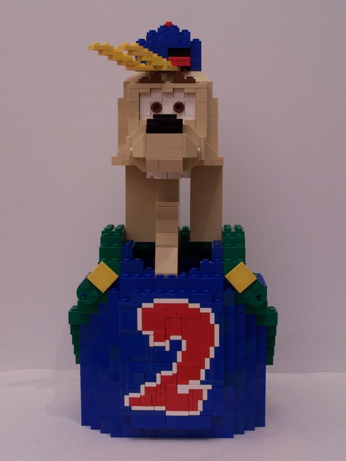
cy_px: 230
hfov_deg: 21.9
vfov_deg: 29.0
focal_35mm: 67
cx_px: 173
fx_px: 893
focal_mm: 11.1
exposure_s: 1/3
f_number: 3.2
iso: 80
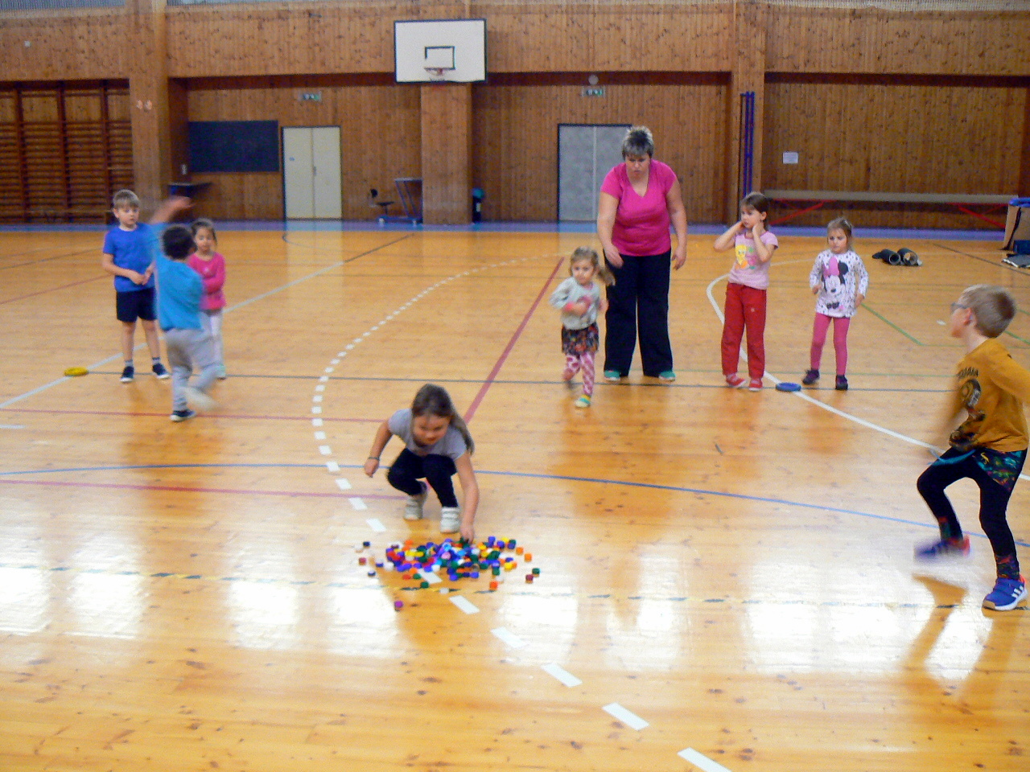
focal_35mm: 36
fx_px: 1071
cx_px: 515
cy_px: 386
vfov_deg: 39.7
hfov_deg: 51.4
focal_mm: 6
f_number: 2.8
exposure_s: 1/25
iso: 200
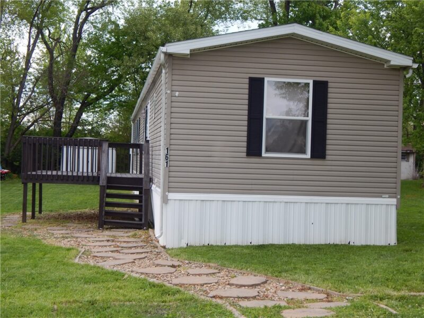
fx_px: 661
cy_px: 159
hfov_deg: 35.5
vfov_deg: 27.0
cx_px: 212
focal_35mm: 54
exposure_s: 1/80
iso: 125
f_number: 3.8
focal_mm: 9.7
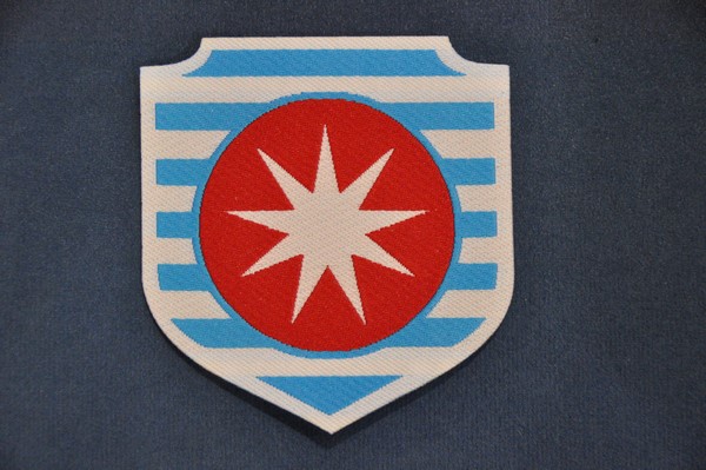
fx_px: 2351
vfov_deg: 11.4
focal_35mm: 120
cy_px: 235
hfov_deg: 17.1
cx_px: 353
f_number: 5
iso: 3200
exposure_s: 1/80
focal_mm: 80
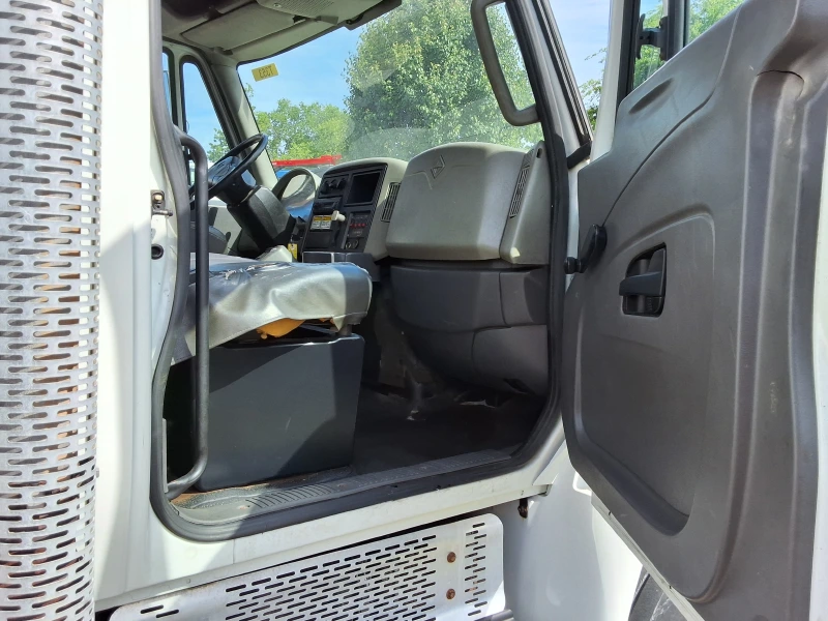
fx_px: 670
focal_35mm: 28
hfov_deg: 63.4
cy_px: 310
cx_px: 414
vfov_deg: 49.7
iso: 32
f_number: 1.9
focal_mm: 2.91
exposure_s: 1/1014
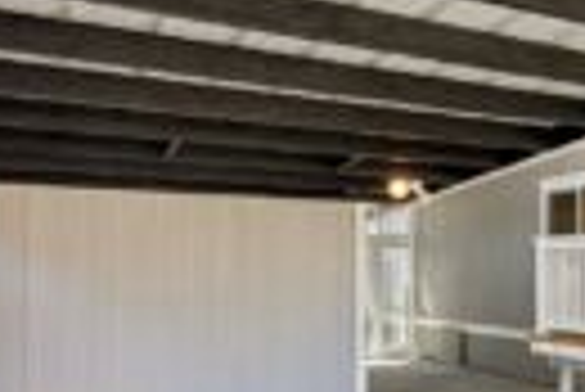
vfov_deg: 29.1
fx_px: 748
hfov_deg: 39.8
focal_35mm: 46
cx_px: 518
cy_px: 259
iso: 250
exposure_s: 1/25
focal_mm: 10
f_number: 9
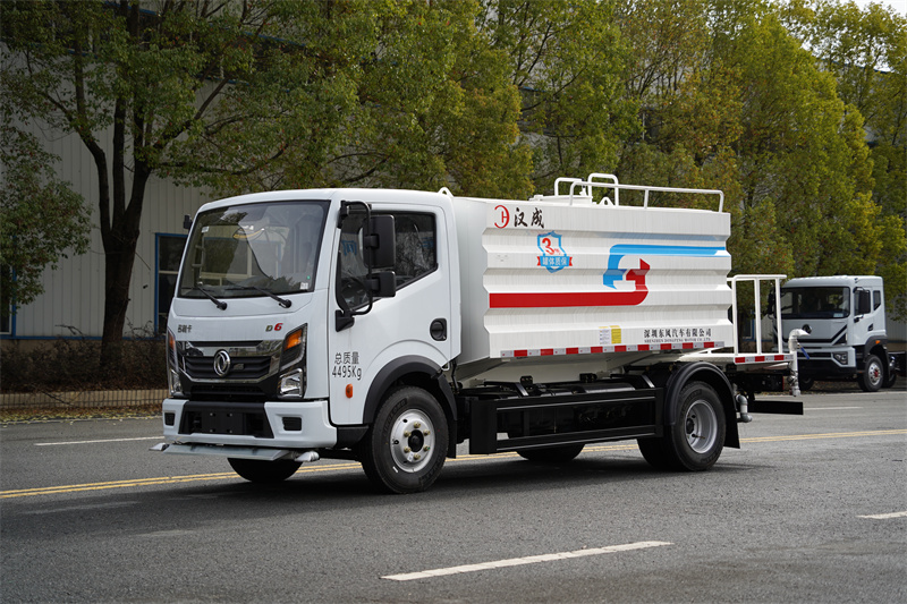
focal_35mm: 60
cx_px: 454
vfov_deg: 22.6
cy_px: 302
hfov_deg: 33.4
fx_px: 1511
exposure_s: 1/500
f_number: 4
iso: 100
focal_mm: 60
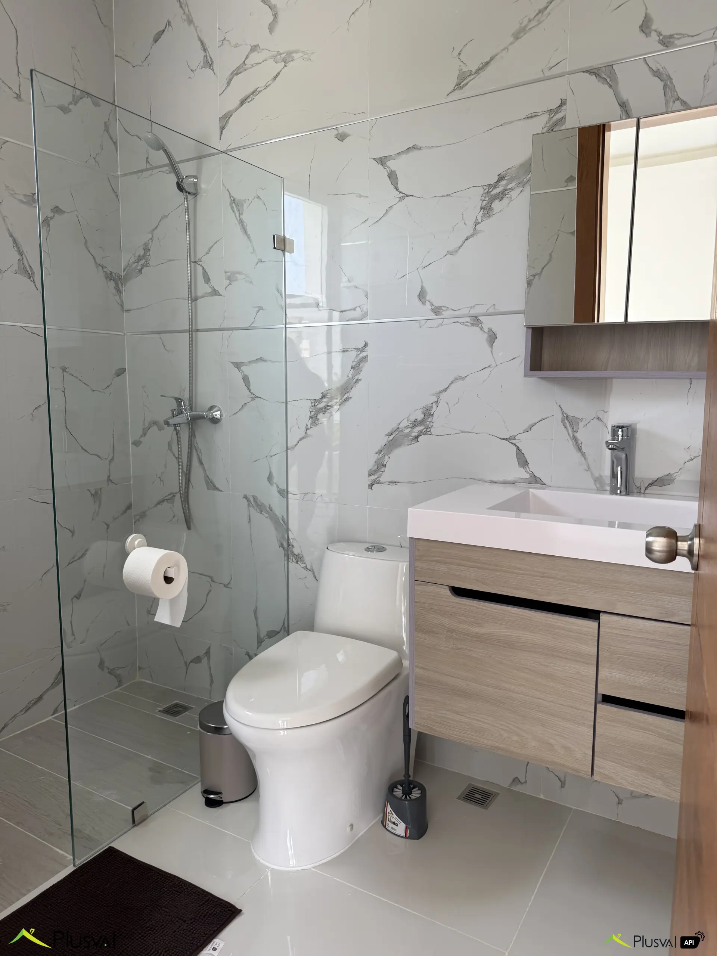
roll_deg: -0.2
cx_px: 358
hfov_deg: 56.8
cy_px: 478
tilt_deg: -6.1
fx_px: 663
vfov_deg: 71.6
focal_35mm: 24
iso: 80
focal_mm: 6.76
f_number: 1.78
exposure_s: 1/121
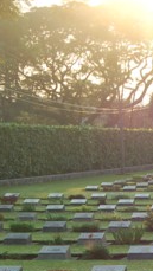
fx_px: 1045
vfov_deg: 14.7
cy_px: 234
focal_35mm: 145
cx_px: 231
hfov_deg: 8.2
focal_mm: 32
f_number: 6.3
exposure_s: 1/160
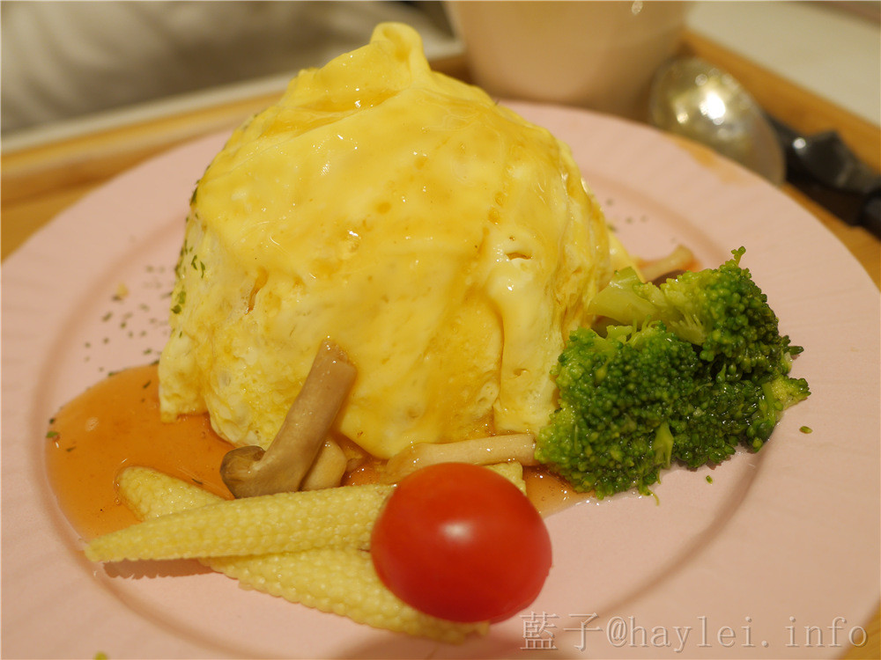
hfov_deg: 60.0
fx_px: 764
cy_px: 330
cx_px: 440
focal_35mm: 30
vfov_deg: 46.8
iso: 200
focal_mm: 15
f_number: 2.8
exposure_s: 1/100
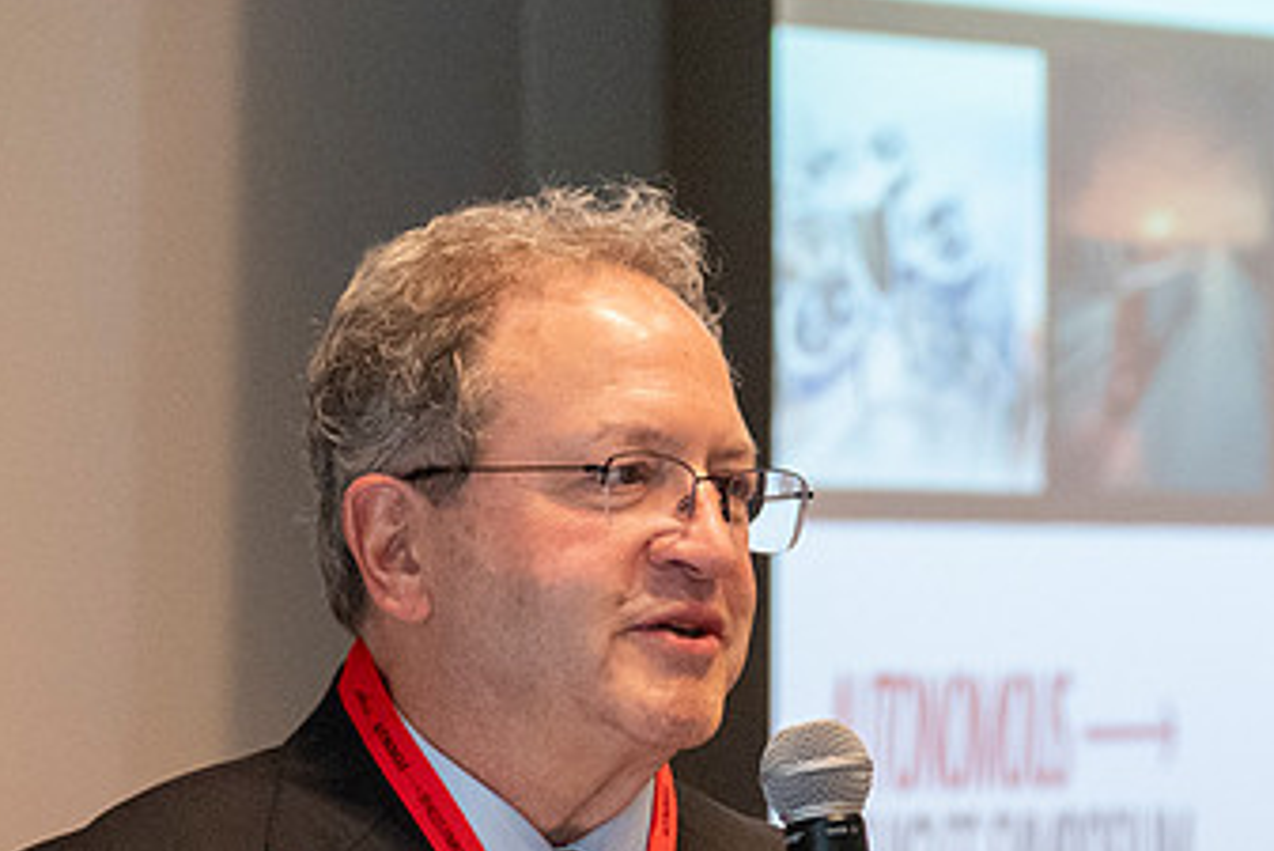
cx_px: 654
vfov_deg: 2.8
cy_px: 721
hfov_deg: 4.2
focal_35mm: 490
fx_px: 17347
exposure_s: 1/125
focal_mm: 190
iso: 6400
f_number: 5.6
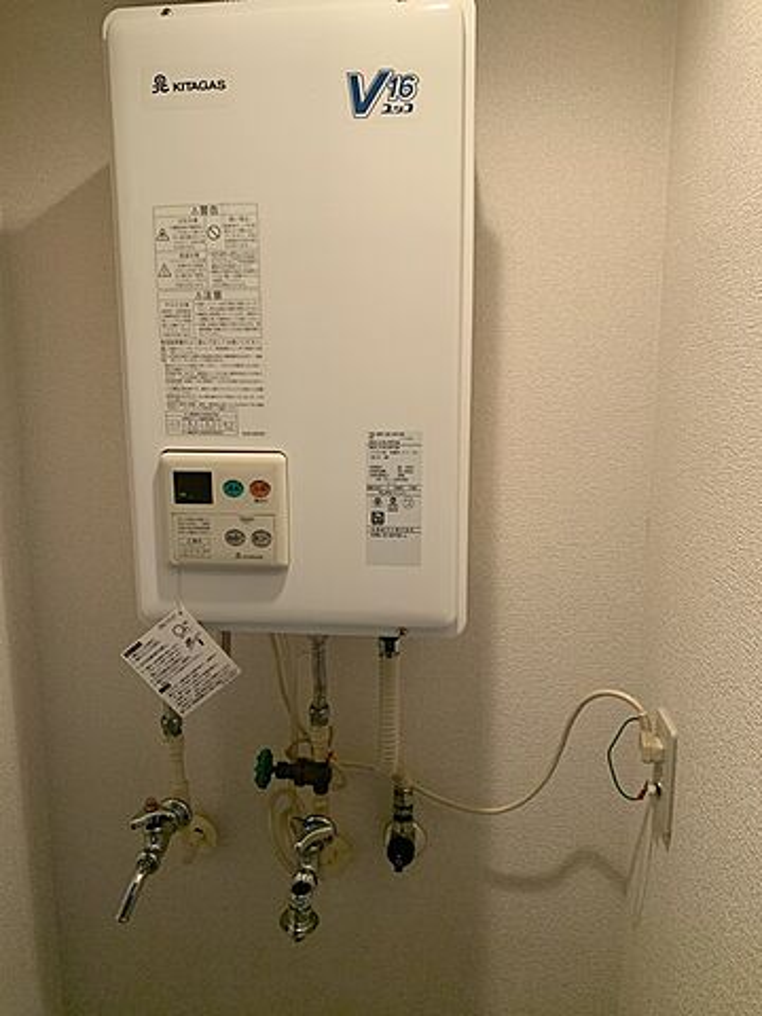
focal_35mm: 26
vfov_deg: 67.3
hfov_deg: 53.1
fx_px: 763
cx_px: 381
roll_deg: +0.4
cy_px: 508
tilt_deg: -9.7
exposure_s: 1/50
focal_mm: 4.25
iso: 64
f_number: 1.8
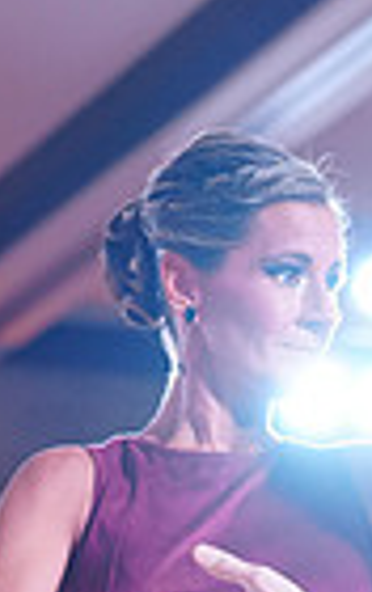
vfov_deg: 7.0
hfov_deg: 4.4
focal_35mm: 295
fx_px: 4766
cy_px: 1006
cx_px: 526
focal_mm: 70
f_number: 2.8
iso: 1600
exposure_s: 1/400
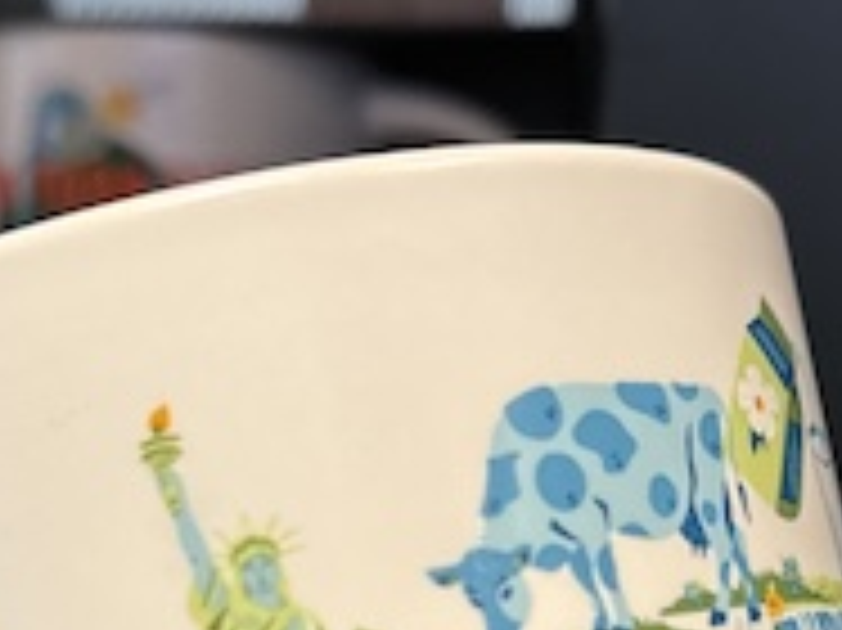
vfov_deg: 17.0
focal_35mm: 82
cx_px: 450
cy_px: 788
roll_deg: -0.4
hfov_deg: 23.8
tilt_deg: -13.2
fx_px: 1993
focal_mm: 6.76
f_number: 1.78
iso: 250
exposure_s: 1/60
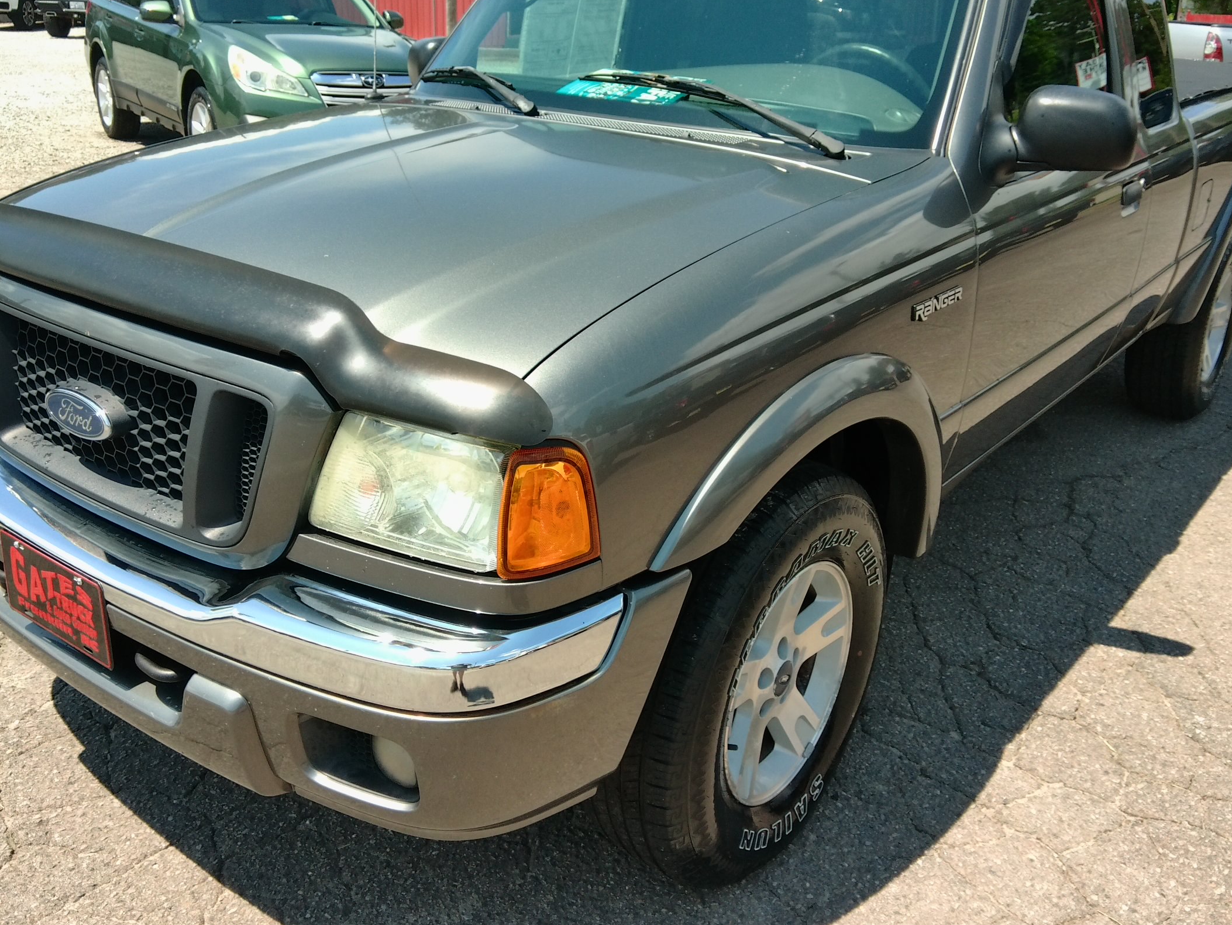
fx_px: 1139
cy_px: 413
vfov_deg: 44.1
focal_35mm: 32
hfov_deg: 56.8
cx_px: 598
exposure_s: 1/526
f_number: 2
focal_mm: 3
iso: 100
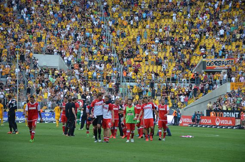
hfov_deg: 13.1
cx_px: 122
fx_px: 1069
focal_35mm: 158
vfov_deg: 8.7
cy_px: 81
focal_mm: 105
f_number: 6.3
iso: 200
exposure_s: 1/160
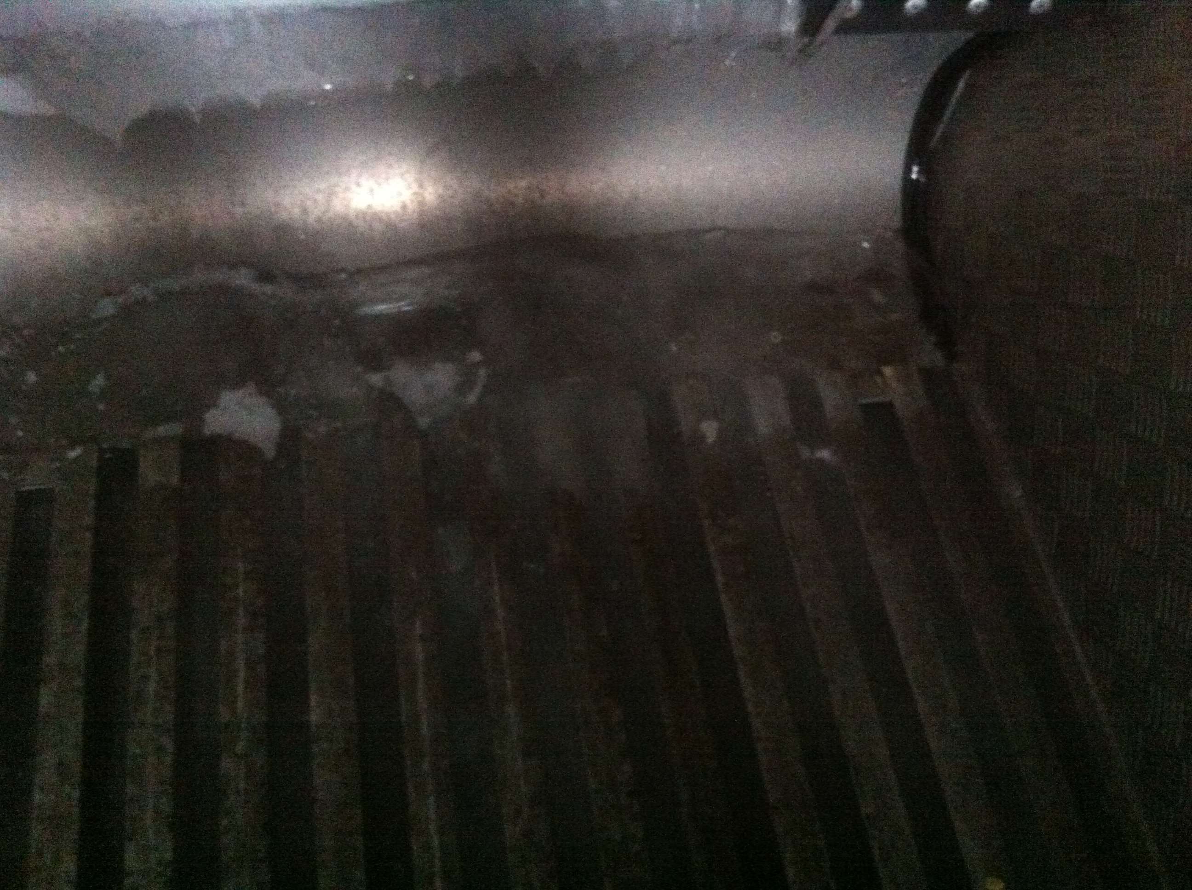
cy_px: 445
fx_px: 1203
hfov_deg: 52.7
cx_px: 596
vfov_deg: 40.6
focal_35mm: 35
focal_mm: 3.85
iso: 1000
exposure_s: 1/15
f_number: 2.8
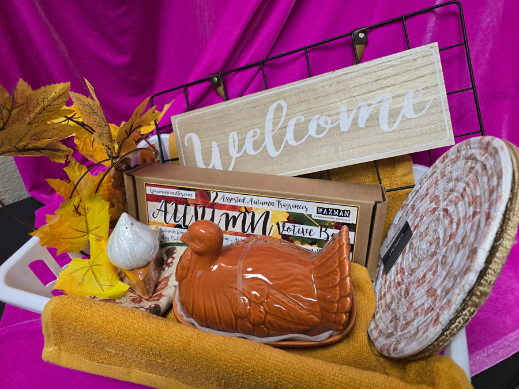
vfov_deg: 58.9
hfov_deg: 73.9
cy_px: 194
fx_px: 345
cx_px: 260
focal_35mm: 23
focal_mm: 6.3
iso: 320
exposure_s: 1/120
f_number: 1.7
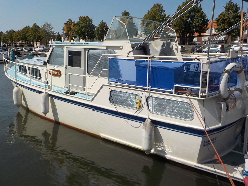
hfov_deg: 60.0
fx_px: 215
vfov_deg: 46.8
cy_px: 93
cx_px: 124
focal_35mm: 30
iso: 125
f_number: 6.6
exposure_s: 1/640
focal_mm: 4.1
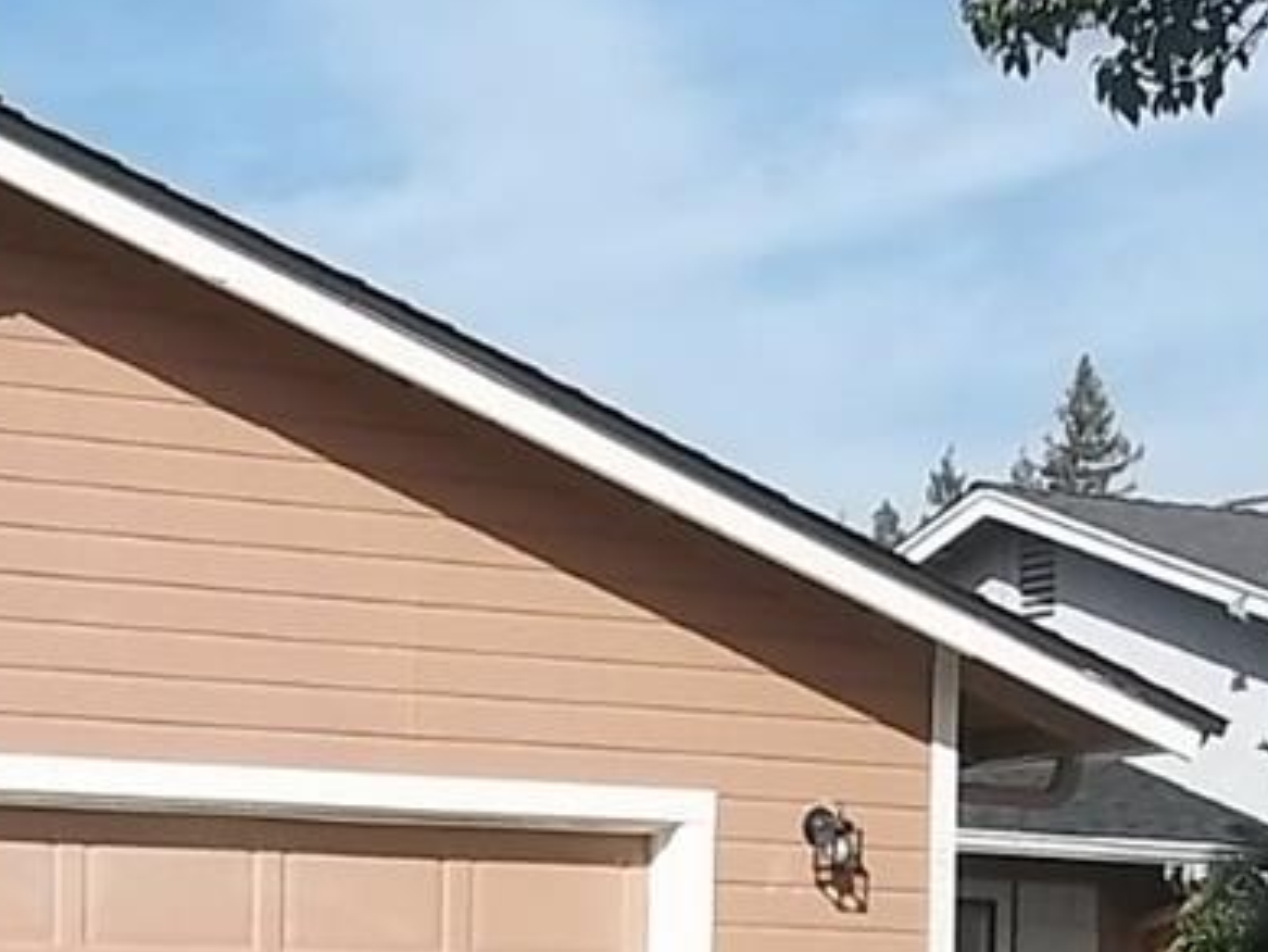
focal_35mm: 104
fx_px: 3811
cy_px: 1095
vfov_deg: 13.9
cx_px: 417
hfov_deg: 18.8
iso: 80
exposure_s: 1/200
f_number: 8.9
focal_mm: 4.9
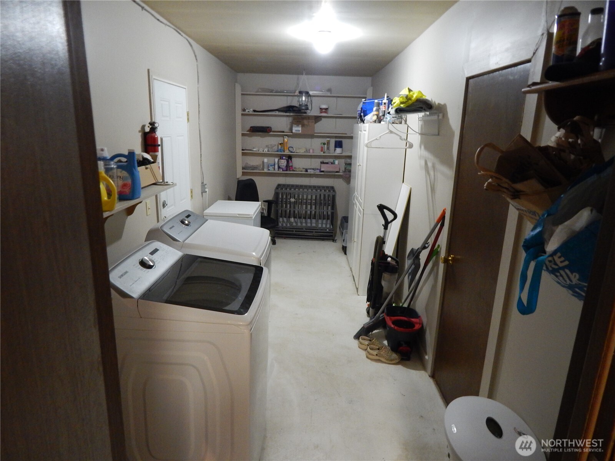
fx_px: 391
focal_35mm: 22
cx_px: 308
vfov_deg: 61.1
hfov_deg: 76.4
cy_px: 230
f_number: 3
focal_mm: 4
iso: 450
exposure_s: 1/8
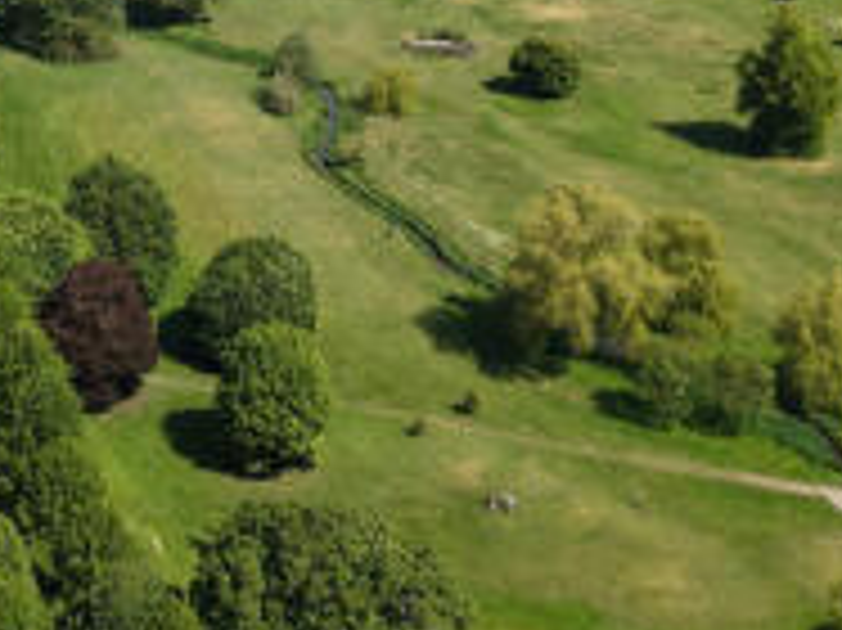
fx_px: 1823
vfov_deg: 18.2
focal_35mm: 75
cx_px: 164
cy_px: -200
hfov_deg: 25.5
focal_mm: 8.67
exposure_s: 1/3000
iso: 130
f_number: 1.8
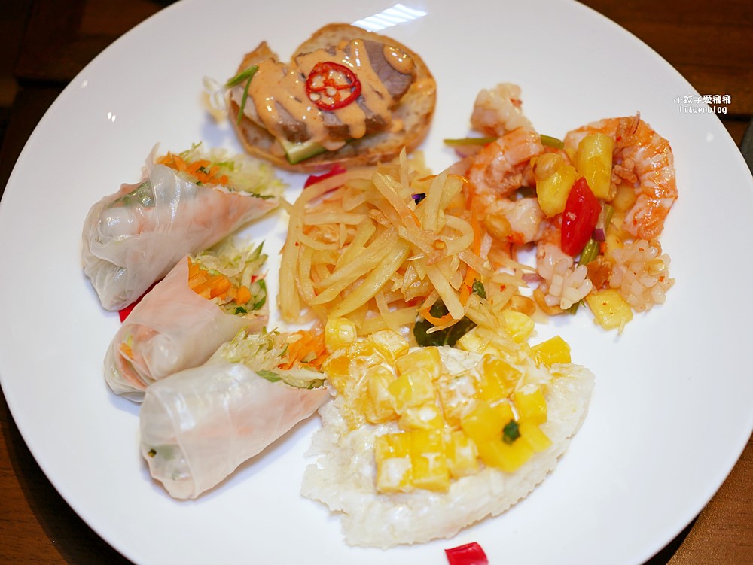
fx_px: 1088
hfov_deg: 38.2
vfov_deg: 29.1
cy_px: 282
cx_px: 376
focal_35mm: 50
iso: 200
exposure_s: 1/160
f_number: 1.8
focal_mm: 25
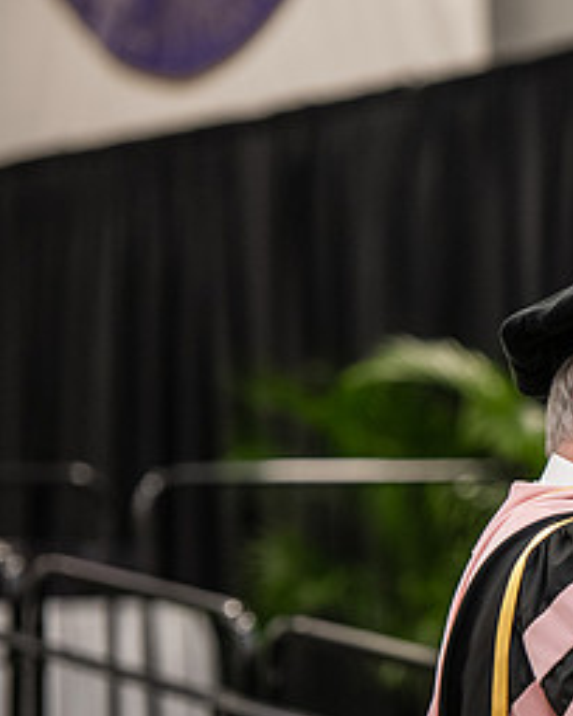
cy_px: 473
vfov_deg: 6.7
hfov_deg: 5.3
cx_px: 767
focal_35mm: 288
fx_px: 6105
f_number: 3.2
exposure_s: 1/200
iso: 2500
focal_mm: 135
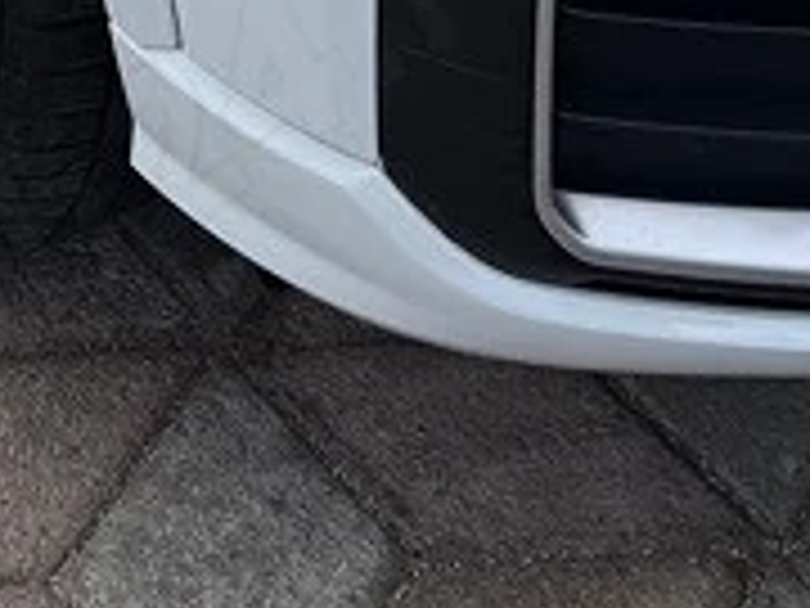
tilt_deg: -21.8
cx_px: 410
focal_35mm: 133
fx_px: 3112
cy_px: -932
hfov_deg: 14.8
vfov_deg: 9.7
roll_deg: -0.3
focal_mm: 6.76
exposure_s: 1/1637
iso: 80
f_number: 1.78
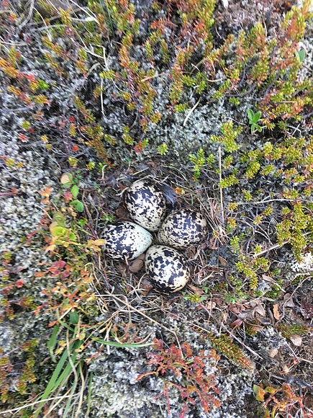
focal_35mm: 29
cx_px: 156
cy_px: 209
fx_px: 350
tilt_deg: -80.6
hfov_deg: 48.2
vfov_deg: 61.7
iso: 80
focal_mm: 4.15
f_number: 2.2
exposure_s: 1/33
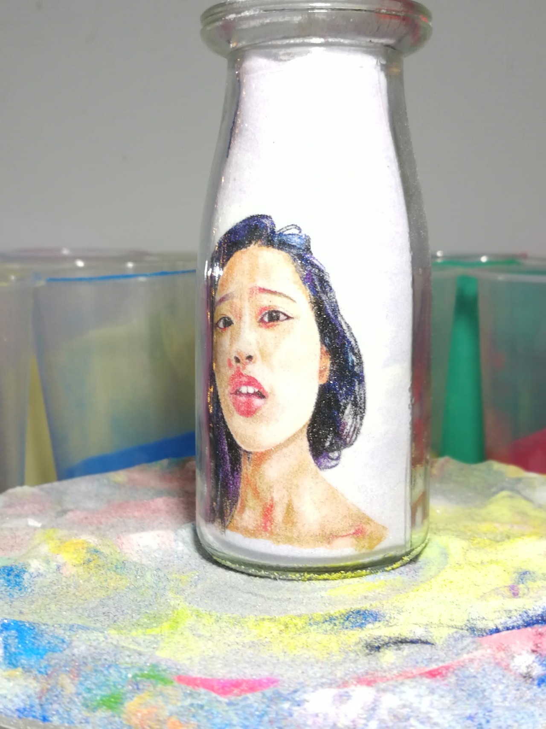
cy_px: 364
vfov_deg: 35.5
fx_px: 1136
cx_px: 273
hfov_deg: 27.0
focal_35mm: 54
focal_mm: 3.95
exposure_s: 1/33.3
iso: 160
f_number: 4
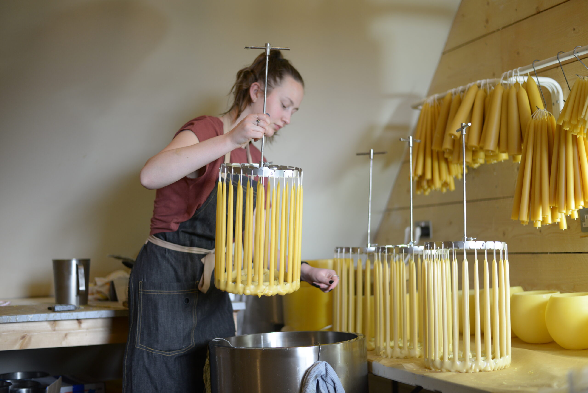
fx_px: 817
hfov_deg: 39.6
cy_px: 196
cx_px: 294
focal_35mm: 50
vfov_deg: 27.0
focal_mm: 50
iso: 500
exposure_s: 1/250
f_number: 2
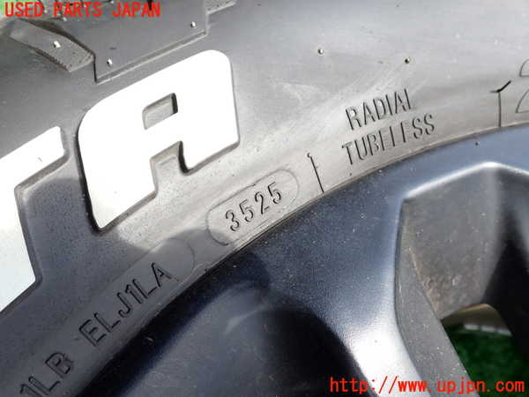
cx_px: 264
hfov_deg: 60.0
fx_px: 458
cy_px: 198
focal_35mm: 30
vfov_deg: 46.8
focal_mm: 5.4
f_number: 3.2
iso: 100
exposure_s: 1/250
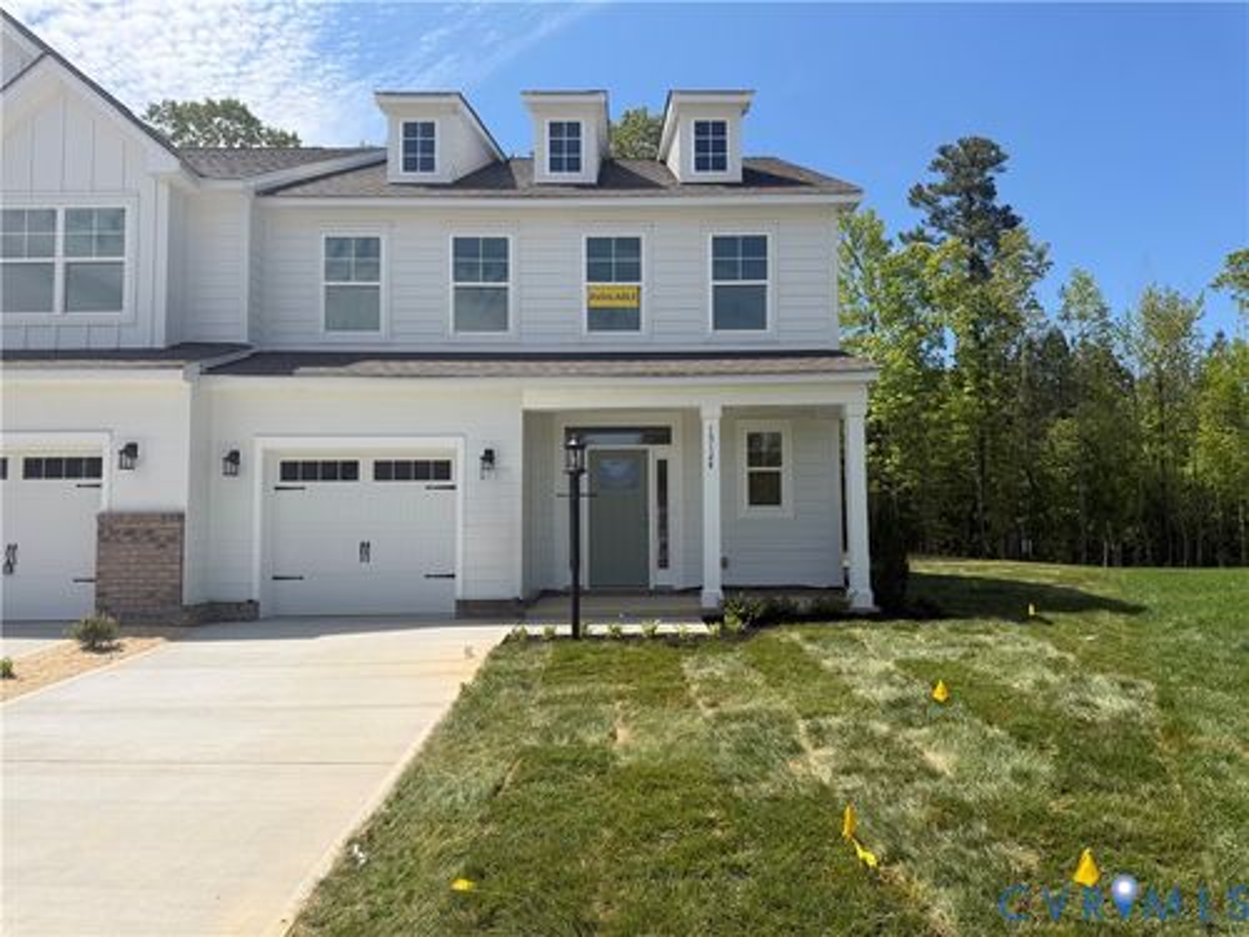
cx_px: 624
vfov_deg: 56.8
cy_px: 468
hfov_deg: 71.6
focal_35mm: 24
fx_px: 866
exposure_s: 1/4975
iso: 80
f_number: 1.78
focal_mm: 6.76
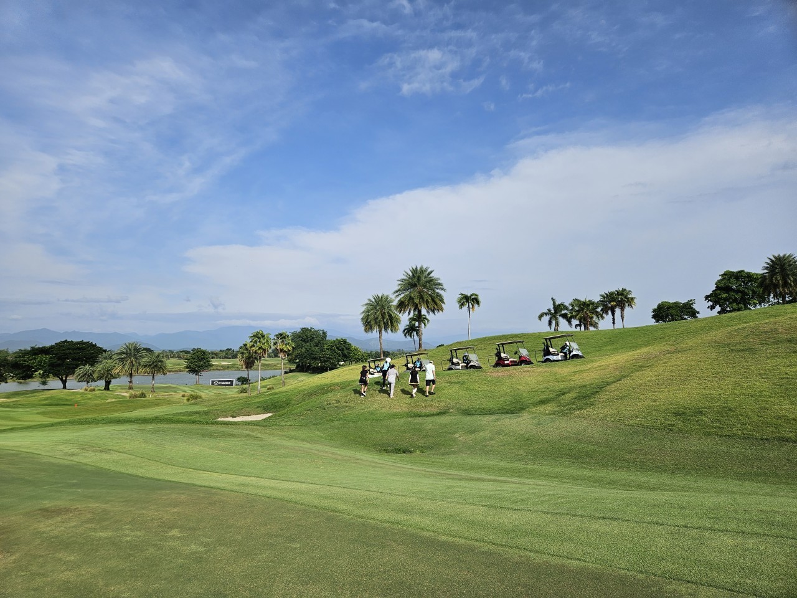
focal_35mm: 23
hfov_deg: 73.9
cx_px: 398
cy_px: 299
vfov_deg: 58.9
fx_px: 530
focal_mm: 5.4
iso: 25
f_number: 1.8
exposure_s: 1/3871
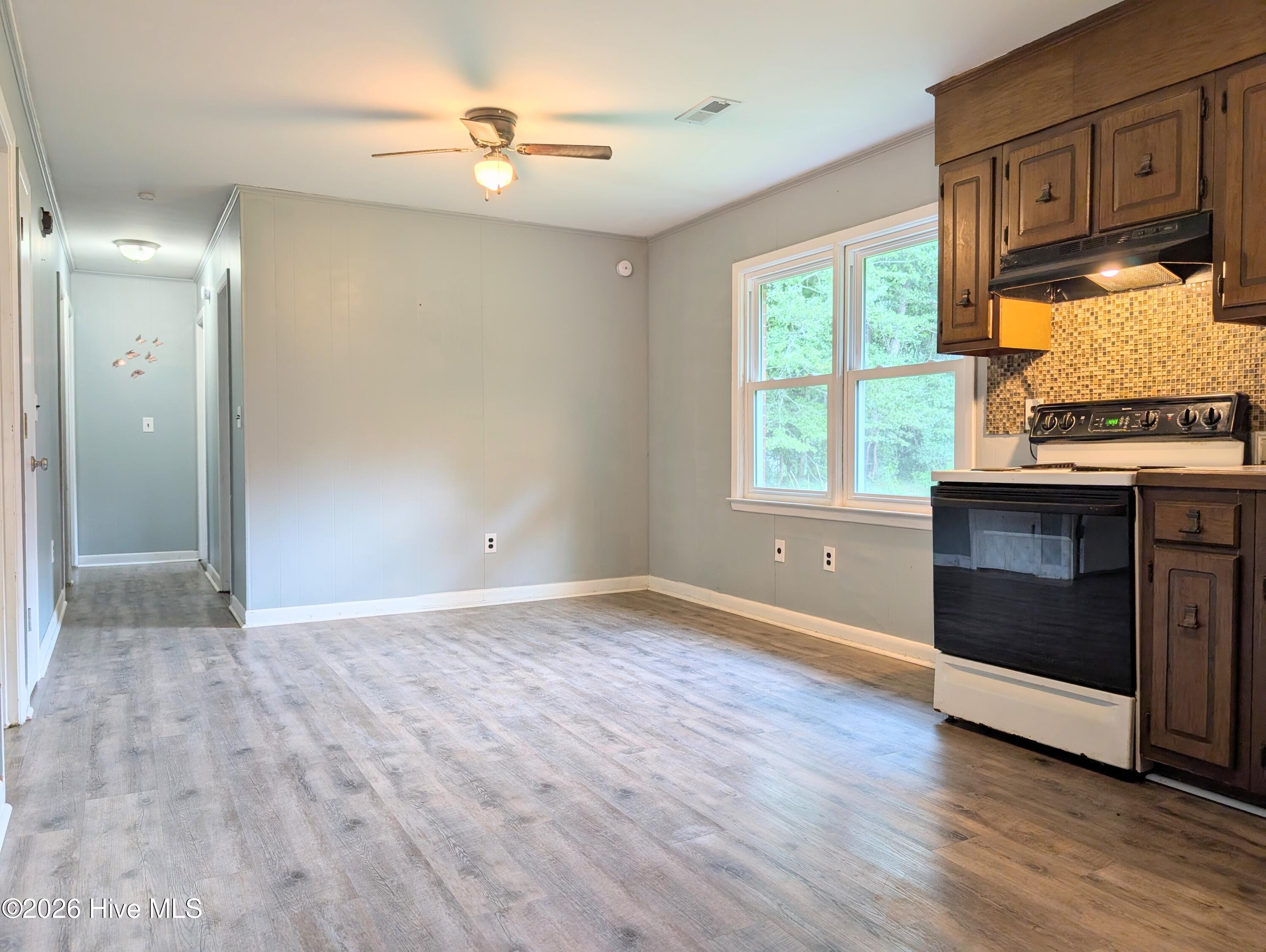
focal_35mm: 24
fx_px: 879
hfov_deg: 71.5
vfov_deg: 56.9
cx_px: 633
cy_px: 476
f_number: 1.68
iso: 34
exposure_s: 1/120
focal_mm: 6.9
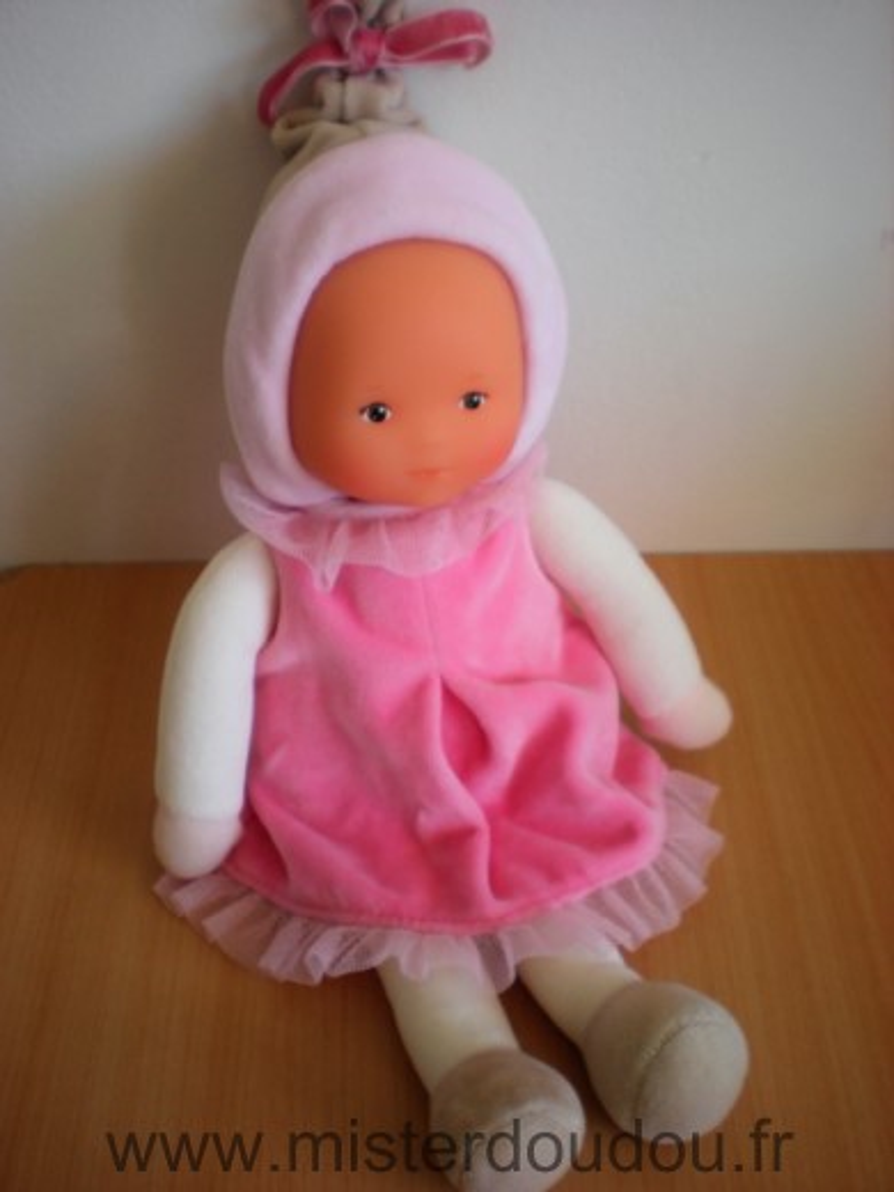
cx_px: 447
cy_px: 596
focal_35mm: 38
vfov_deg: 49.0
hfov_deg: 37.7
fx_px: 1309
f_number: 3.1
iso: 98
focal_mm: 6.3
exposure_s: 1/58.5
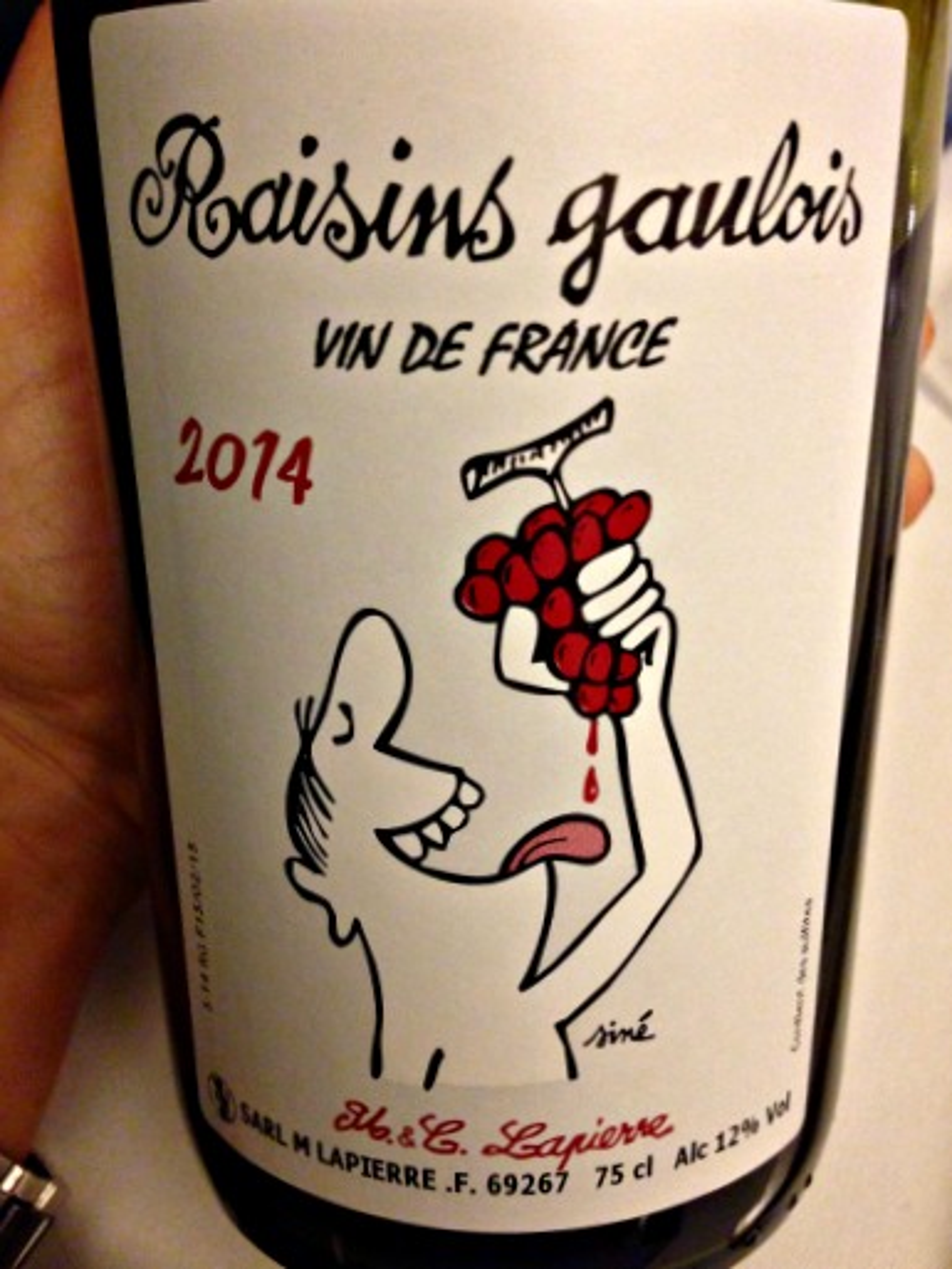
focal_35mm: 33
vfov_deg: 55.3
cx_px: 476
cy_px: 634
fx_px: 1210
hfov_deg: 43.0
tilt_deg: -45.5
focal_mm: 4.12
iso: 400
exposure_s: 1/17
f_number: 2.4
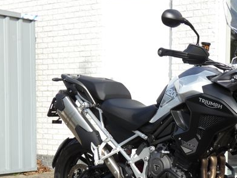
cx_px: 189
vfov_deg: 17.9
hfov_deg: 23.5
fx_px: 562
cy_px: 140
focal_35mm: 82
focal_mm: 9
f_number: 3.9
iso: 80
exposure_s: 1/400
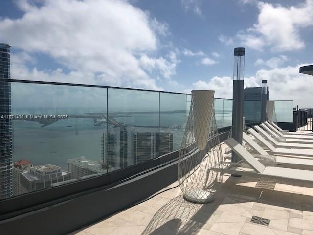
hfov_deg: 63.4
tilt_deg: -1.7
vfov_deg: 49.7
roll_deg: +0.2
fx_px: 253
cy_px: 118
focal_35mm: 28
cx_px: 156
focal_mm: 3.99
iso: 20
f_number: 1.8
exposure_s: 1/8000
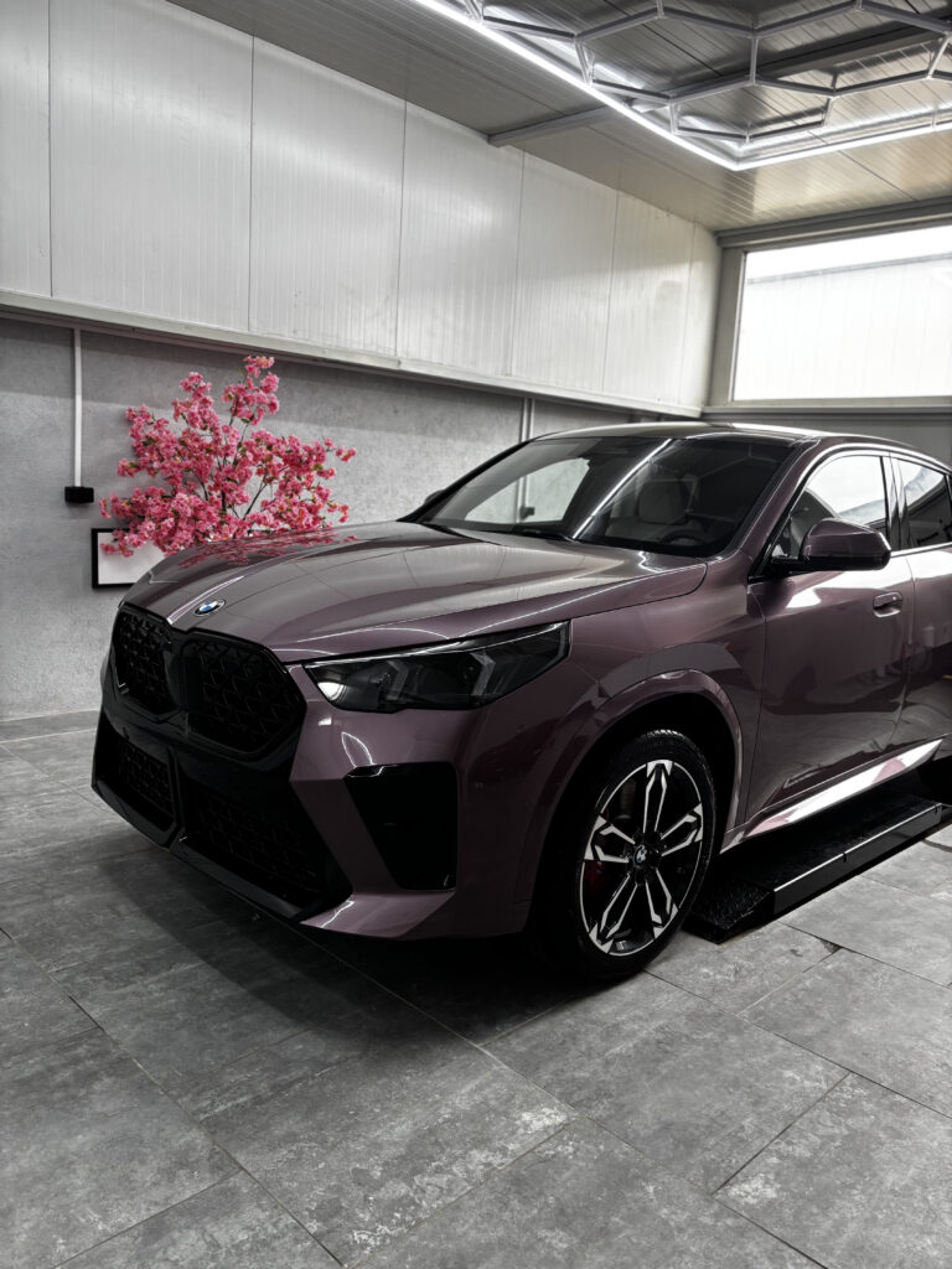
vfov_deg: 67.3
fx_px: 953
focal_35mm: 26
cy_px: 634
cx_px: 476
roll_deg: -3.5
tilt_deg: -6.2
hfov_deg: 53.1
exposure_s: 1/100
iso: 80
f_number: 1.6
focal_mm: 5.96
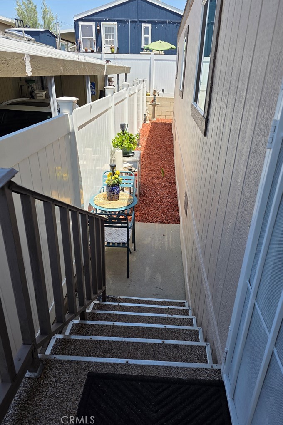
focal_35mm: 24
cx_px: 146
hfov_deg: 53.1
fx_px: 283
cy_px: 213
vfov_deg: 73.8
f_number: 1.7
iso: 80
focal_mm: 6.3
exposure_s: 1/3100
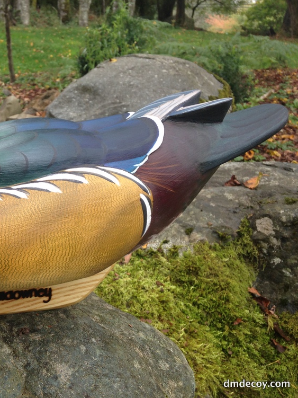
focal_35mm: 45
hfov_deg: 30.8
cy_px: 196
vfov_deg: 42.1
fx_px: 517
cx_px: 32
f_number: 2.4
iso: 50
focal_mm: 4.12
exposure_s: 1/138
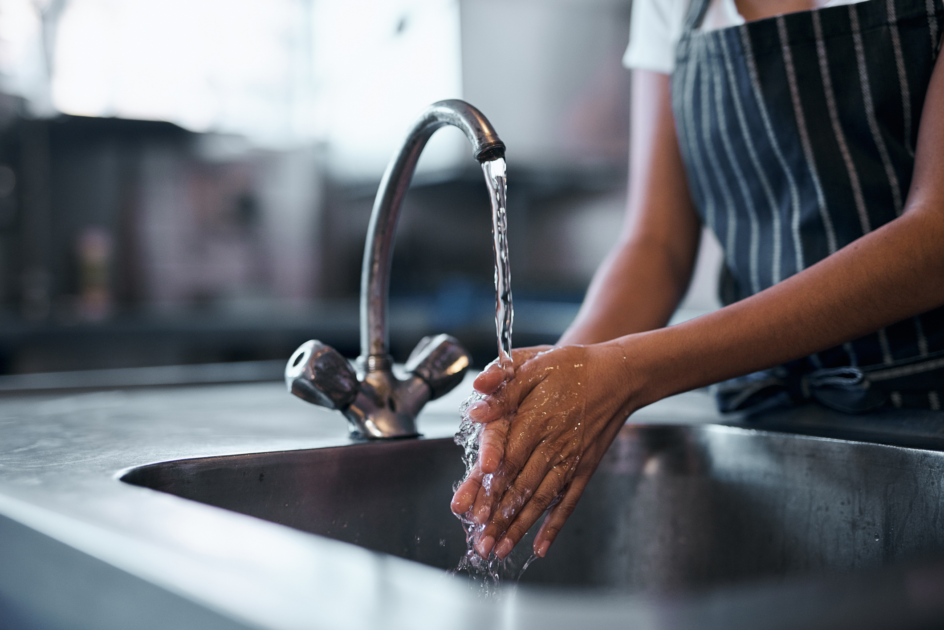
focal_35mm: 50
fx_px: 1311
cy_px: 315
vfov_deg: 27.0
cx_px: 472
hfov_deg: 39.6
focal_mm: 50
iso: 320
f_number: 1.8
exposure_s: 1/400
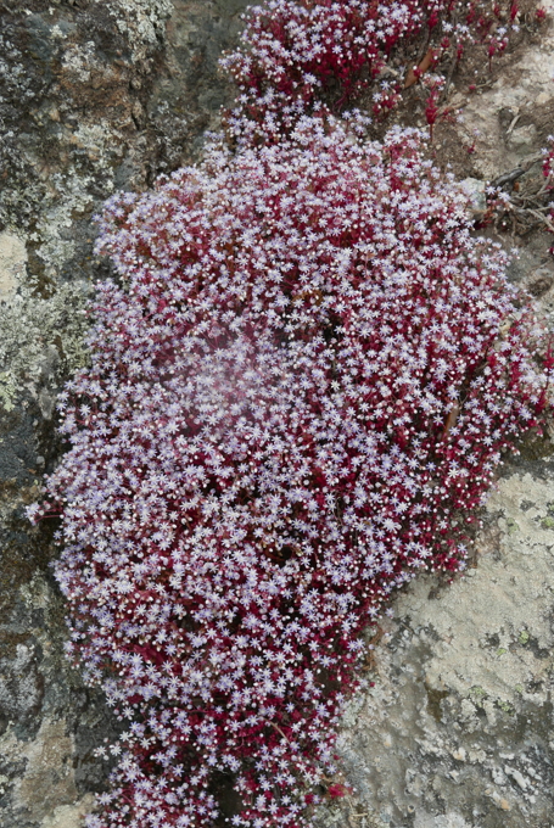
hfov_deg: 33.5
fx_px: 921
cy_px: 449
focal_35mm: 40
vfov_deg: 48.4
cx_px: 289
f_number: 5.6
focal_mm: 15.4
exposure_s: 1/500
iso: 200
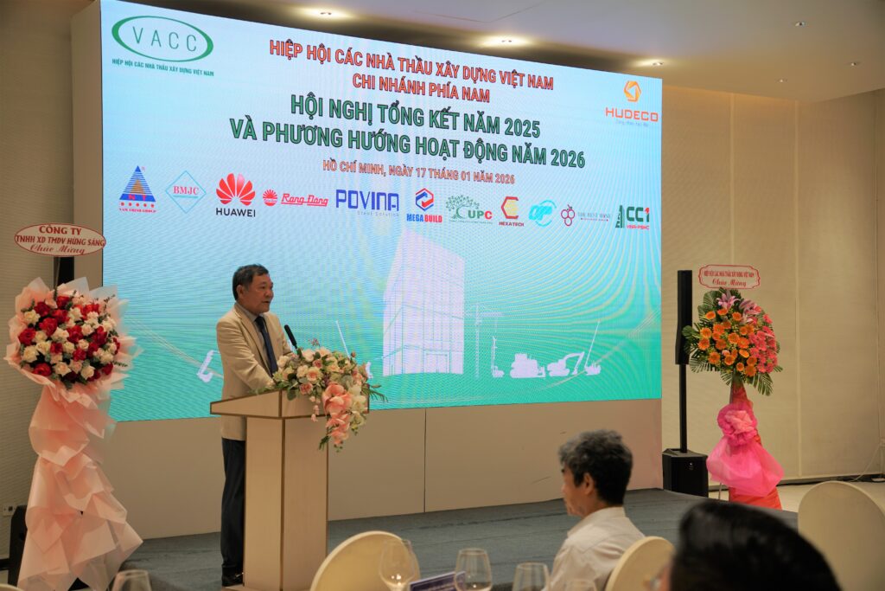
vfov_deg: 27.3
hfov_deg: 40.1
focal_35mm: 49
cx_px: 442
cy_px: 296
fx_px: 1213
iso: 100
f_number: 3.2
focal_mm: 32.9
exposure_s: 1/80
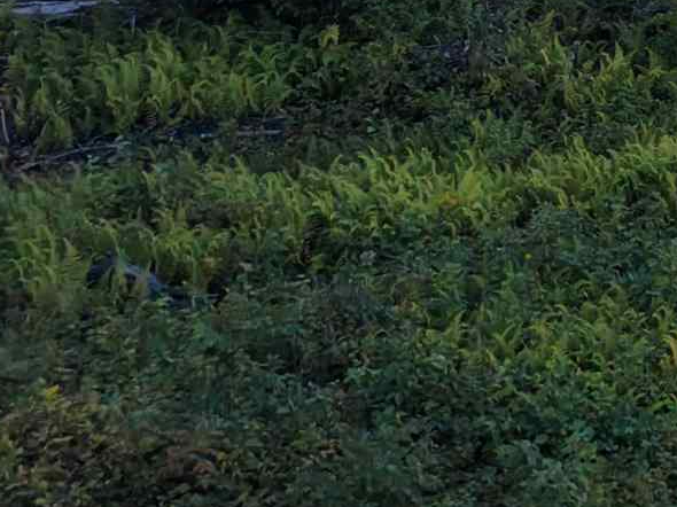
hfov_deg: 12.9
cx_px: 1496
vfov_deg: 10.1
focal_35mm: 125
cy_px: -781
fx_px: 2444
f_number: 1.8
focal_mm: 8.67
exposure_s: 1/1000
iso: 100
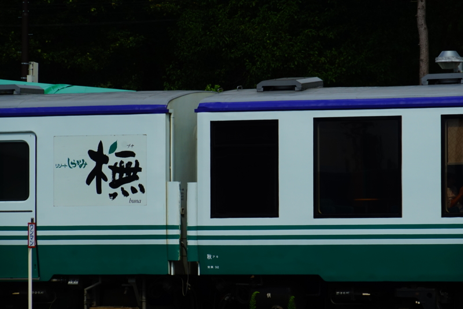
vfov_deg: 4.6
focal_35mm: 300
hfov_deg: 6.9
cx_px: 232
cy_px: 154
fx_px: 3857
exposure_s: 1/400
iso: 100
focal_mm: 200
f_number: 11
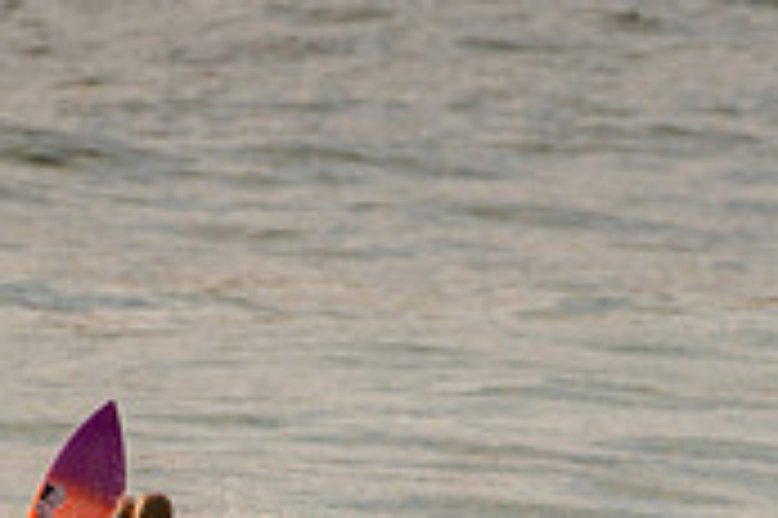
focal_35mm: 2057
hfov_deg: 1.0
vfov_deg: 0.7
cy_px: 702
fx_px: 44411
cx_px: 332
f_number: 5.6
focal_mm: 500
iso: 160
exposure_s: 1/2000
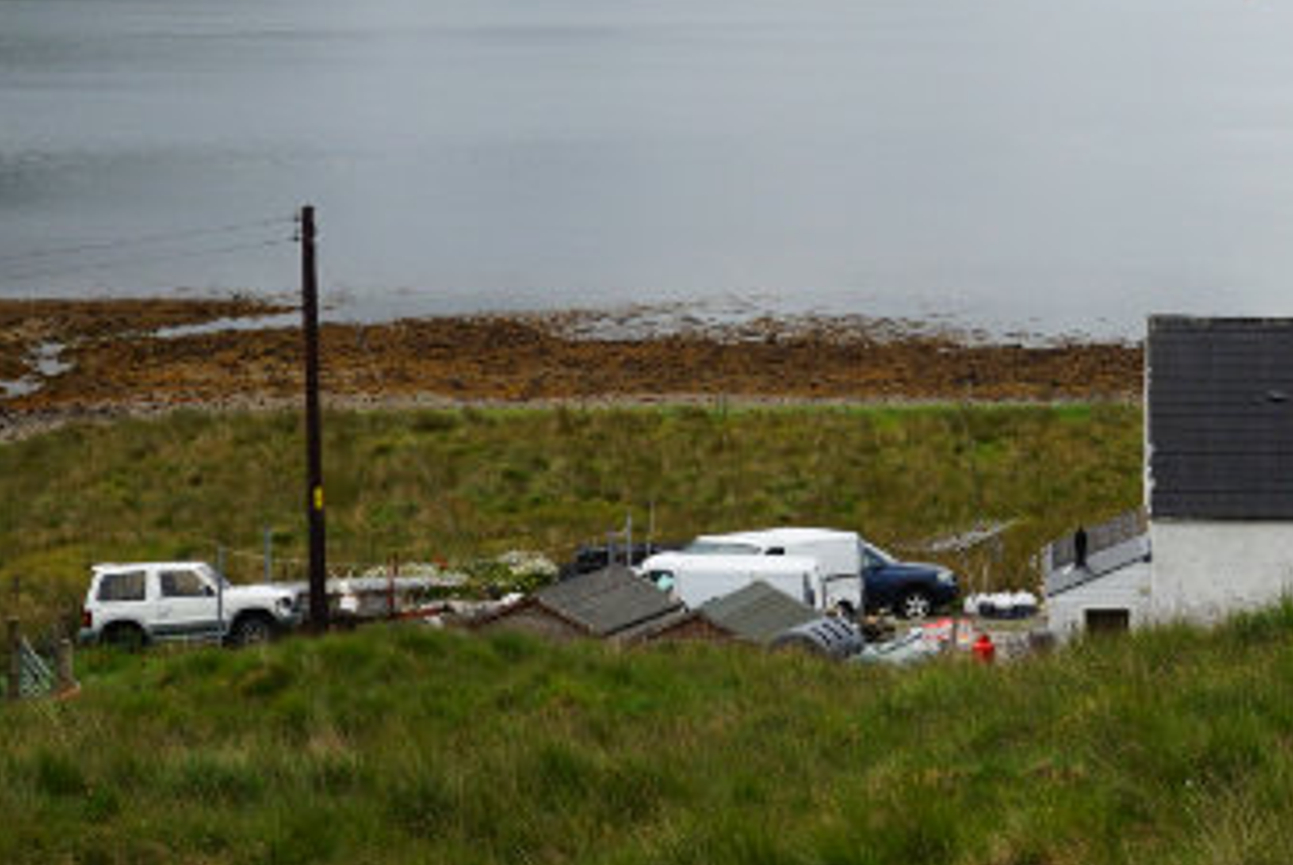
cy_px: -71
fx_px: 4716
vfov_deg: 10.4
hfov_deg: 15.4
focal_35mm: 131
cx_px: 1151
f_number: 13
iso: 100
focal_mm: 37
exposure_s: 1/80
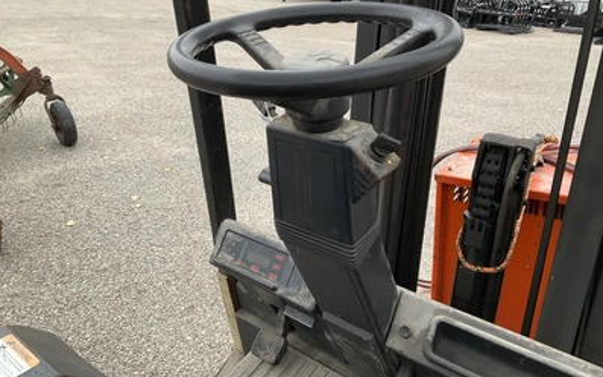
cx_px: 301
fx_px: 509
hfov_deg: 61.2
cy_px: 167
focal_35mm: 31
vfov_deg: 40.5
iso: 64
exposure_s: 1/119
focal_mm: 3
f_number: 1.8
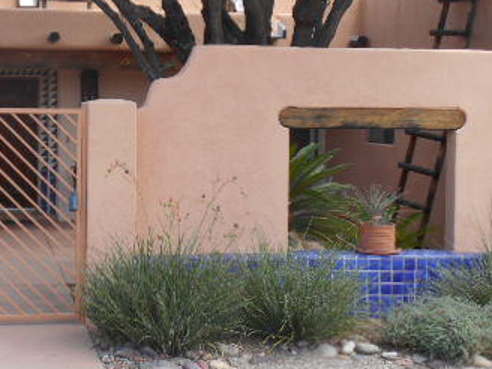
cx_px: 117
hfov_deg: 24.1
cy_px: 114
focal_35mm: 80
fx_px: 1137
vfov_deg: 18.4
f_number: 3.9
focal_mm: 7.2
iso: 80
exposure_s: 1/320
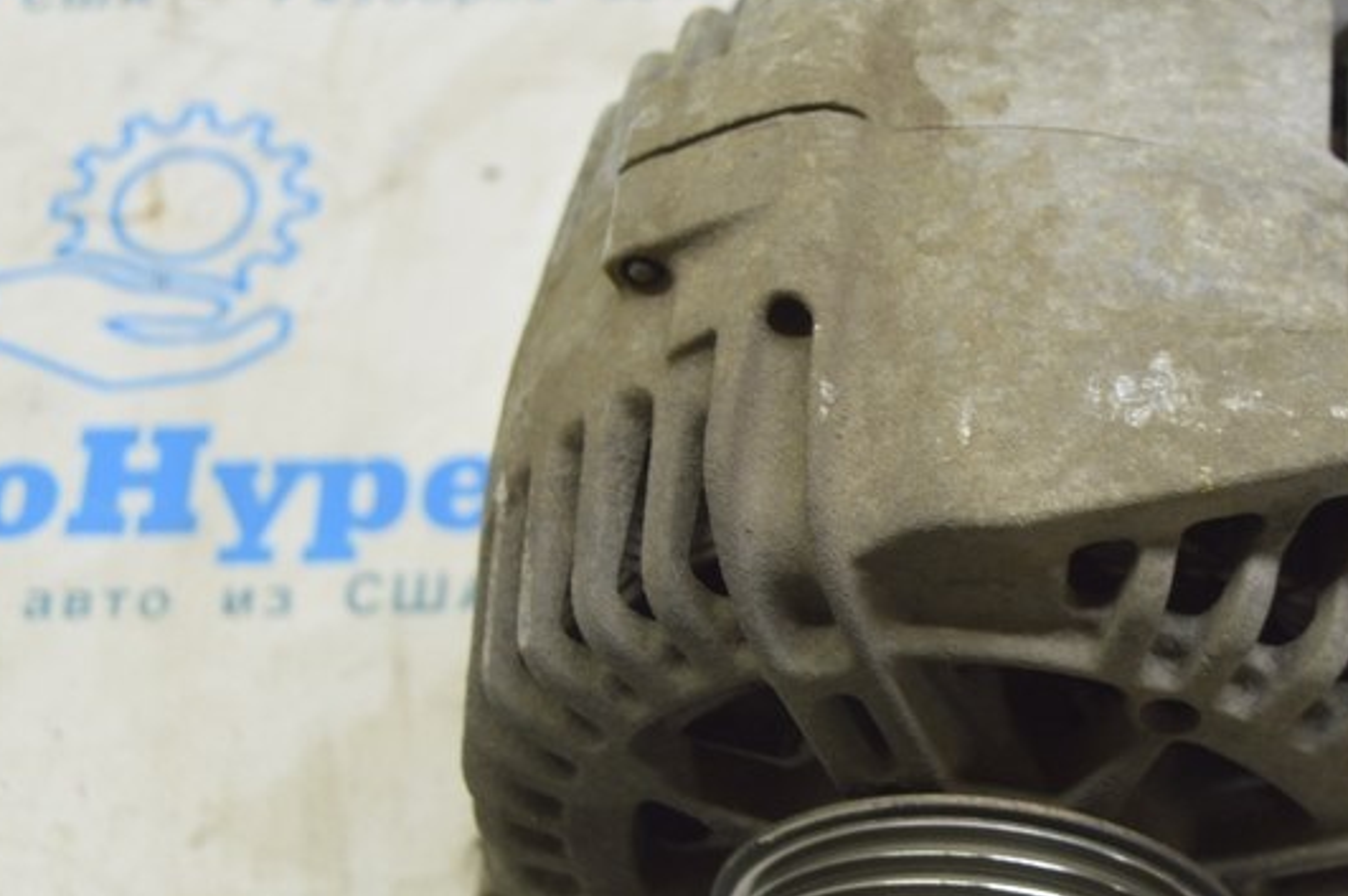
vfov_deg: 16.8
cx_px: 896
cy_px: 504
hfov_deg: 25.0
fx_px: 3030
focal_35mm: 81
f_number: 5.6
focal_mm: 28
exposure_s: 1/20
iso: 400
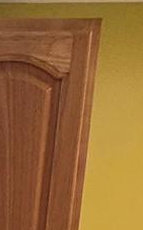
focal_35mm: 125
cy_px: 614
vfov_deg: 12.0
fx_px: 780
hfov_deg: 7.9
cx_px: -377
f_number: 1.9
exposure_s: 1/120
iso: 160
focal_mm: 2.2
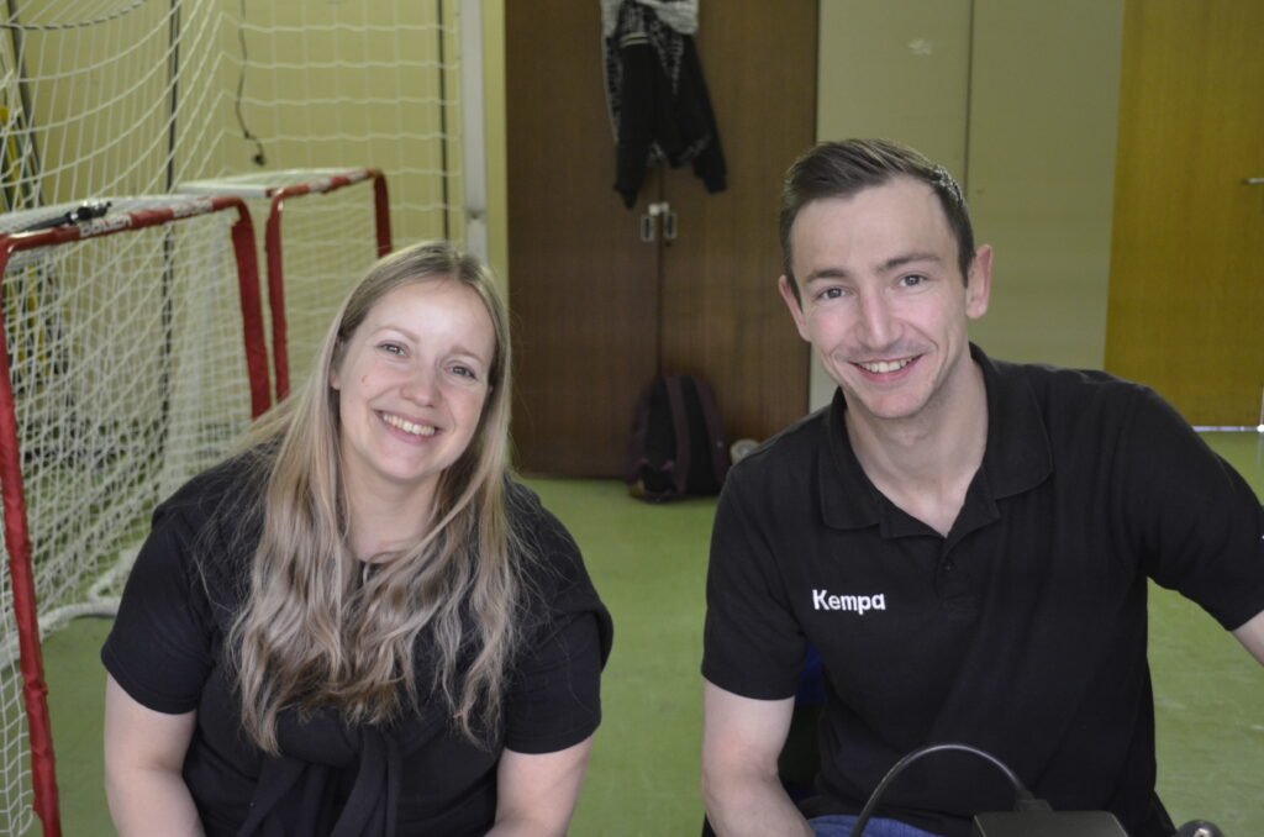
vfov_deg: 31.7
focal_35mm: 42
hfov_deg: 46.5
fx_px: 1471
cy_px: 418
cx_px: 632
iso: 1600
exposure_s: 1/40
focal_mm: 28
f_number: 4.5
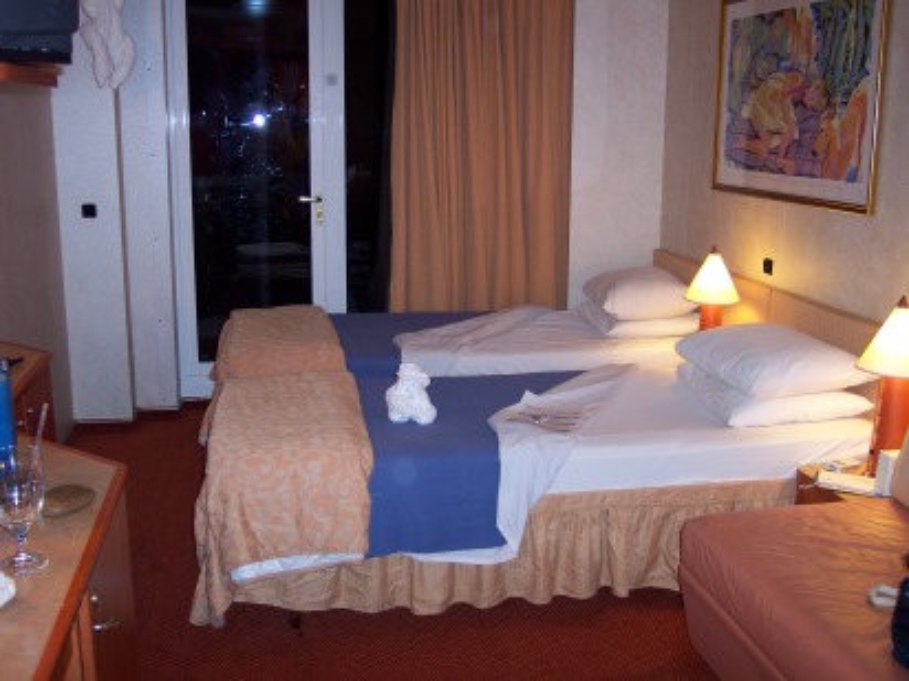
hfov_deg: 49.0
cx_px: 454
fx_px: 998
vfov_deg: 37.7
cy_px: 340
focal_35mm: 38
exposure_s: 1/30
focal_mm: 8
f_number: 2.8
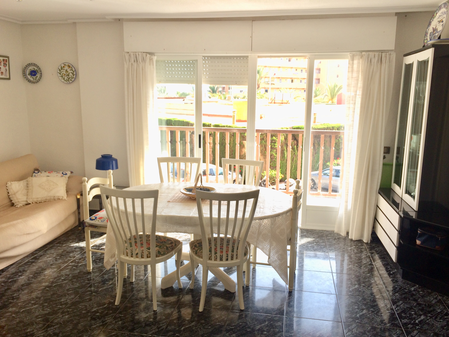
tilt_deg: -12.7
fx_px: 389
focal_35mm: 30
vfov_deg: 46.8
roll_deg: +0.7
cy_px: 173
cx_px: 226
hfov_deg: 60.0
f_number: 2.2
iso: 40
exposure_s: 1/120
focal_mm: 4.15
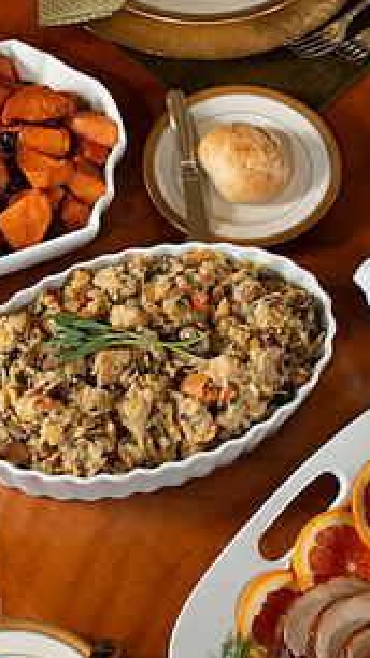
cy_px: 307
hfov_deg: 15.6
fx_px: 1344
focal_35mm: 77
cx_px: 125
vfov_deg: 27.5
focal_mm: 50
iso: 250
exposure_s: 1/100
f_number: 6.3
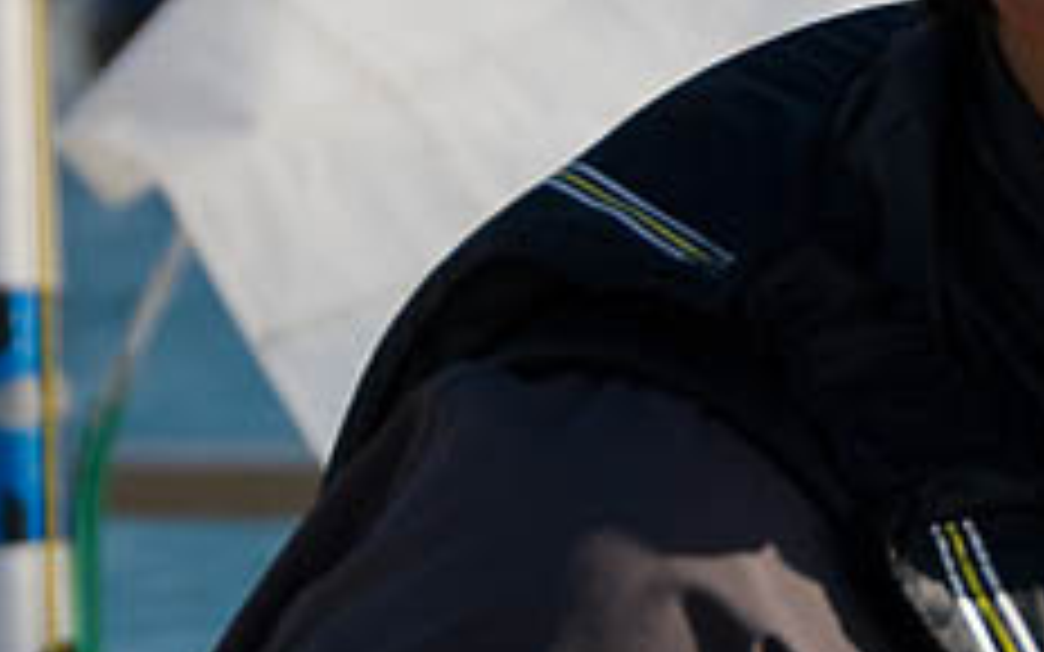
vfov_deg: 4.9
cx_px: 1044
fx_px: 7625
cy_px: 74
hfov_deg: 7.8
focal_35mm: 268
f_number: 5.6
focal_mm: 70
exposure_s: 1/800
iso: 200
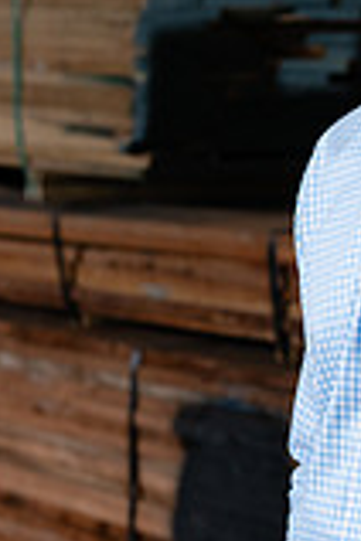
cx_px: 439
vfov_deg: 8.5
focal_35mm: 241
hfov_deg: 5.7
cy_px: 340
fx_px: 3625
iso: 400
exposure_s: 1/60
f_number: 5.6
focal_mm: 85
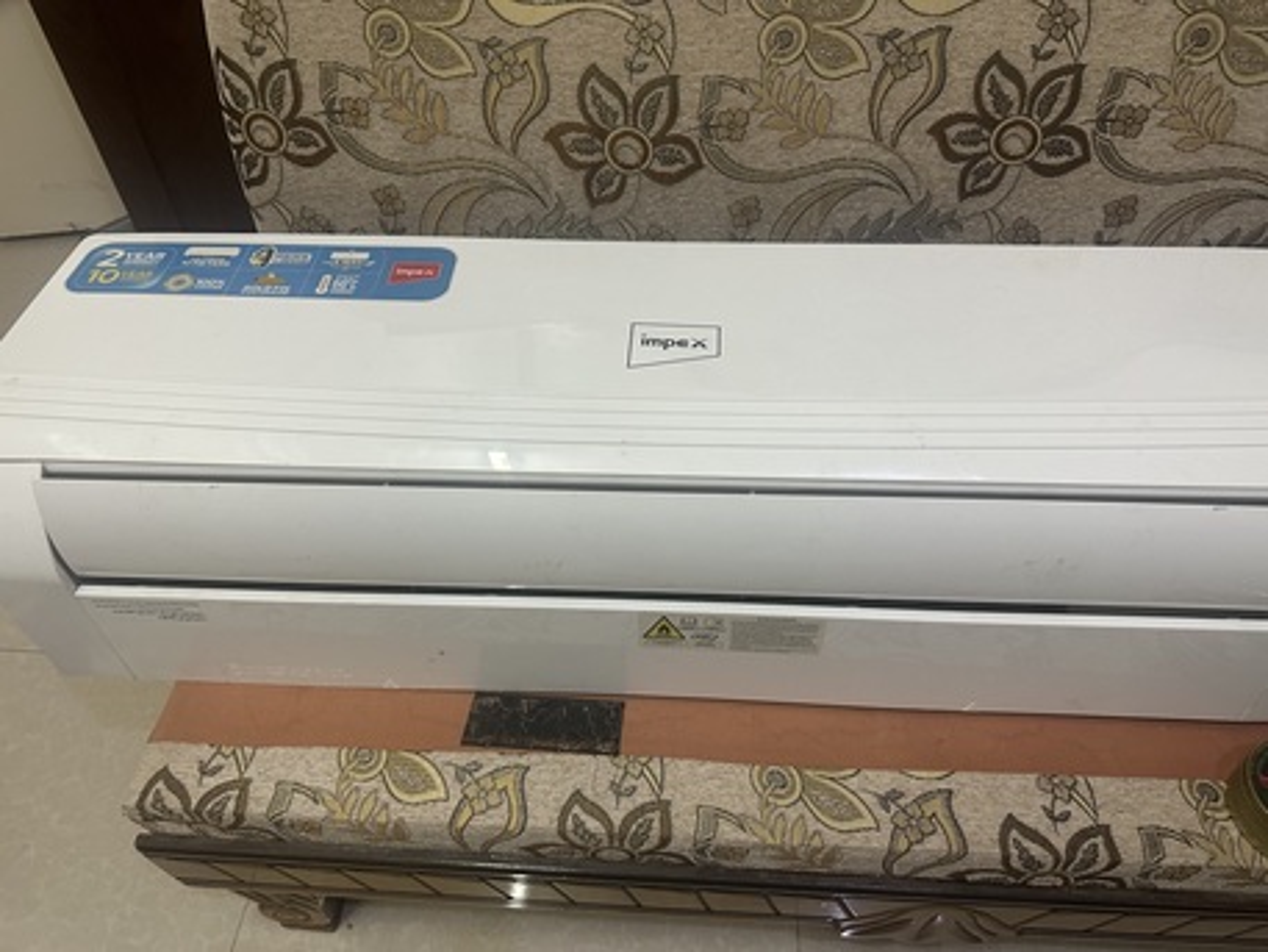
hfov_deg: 71.6
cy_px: 476
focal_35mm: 24
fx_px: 879
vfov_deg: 56.8
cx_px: 634
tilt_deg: -48.6
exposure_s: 1/60
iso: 250
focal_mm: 6.86
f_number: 1.78
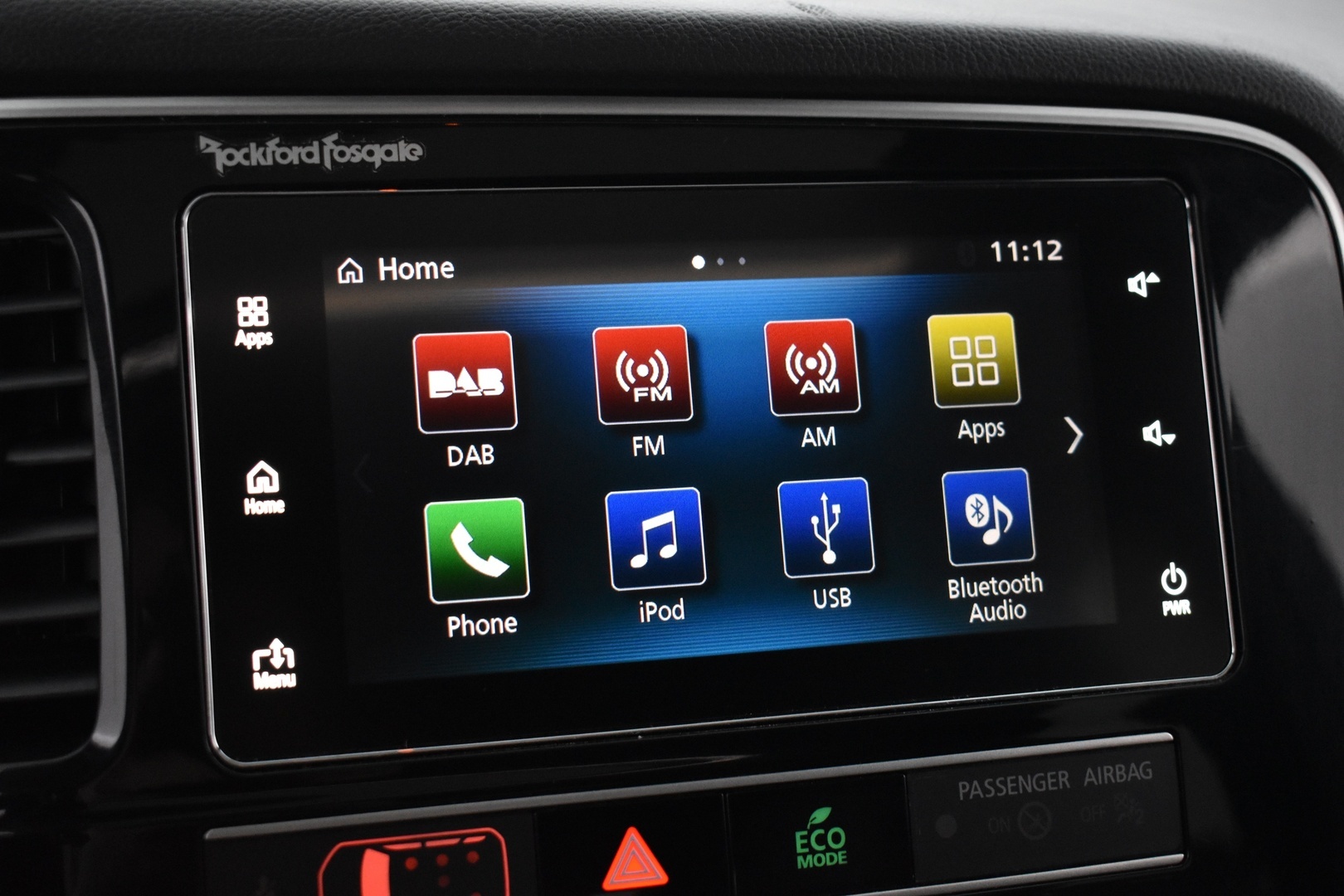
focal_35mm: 54
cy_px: 448
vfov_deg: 25.1
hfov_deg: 36.9
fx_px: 2016
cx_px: 672
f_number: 4.8
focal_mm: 36
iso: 3200
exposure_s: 1/50
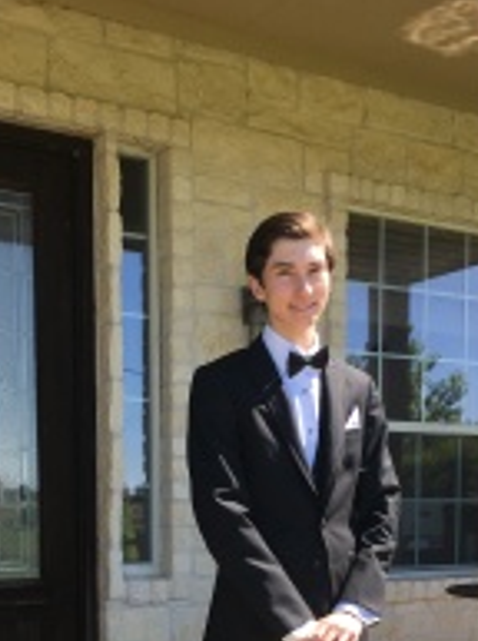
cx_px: 232
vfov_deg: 32.9
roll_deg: +0.7
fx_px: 1016
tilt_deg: -4.7
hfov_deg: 26.5
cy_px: 595
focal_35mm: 55
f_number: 2.2
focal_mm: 4.15
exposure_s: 1/553
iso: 25
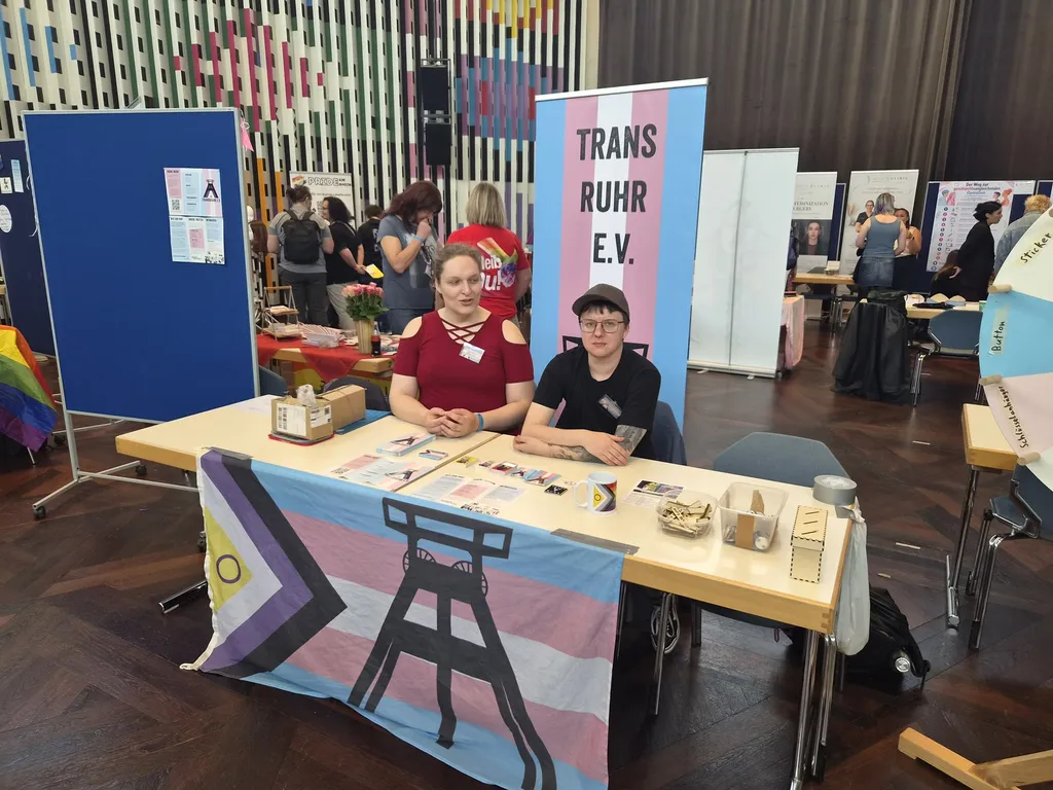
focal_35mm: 23
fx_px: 700
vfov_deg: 58.9
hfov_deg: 73.9
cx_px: 526
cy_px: 395
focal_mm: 5.4
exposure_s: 1/100
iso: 160
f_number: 1.8
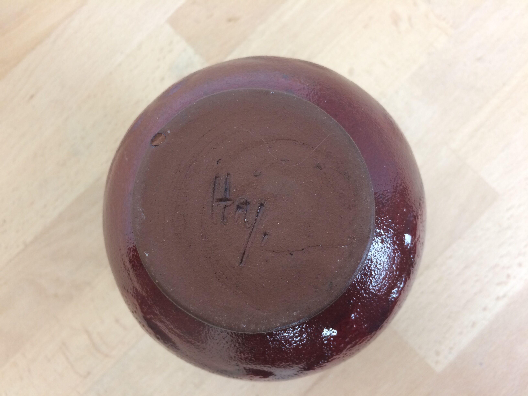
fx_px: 442
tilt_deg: -82.8
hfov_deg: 61.7
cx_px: 264
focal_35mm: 29
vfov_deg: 48.2
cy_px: 198
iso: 125
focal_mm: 4.15
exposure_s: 1/33
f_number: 2.2
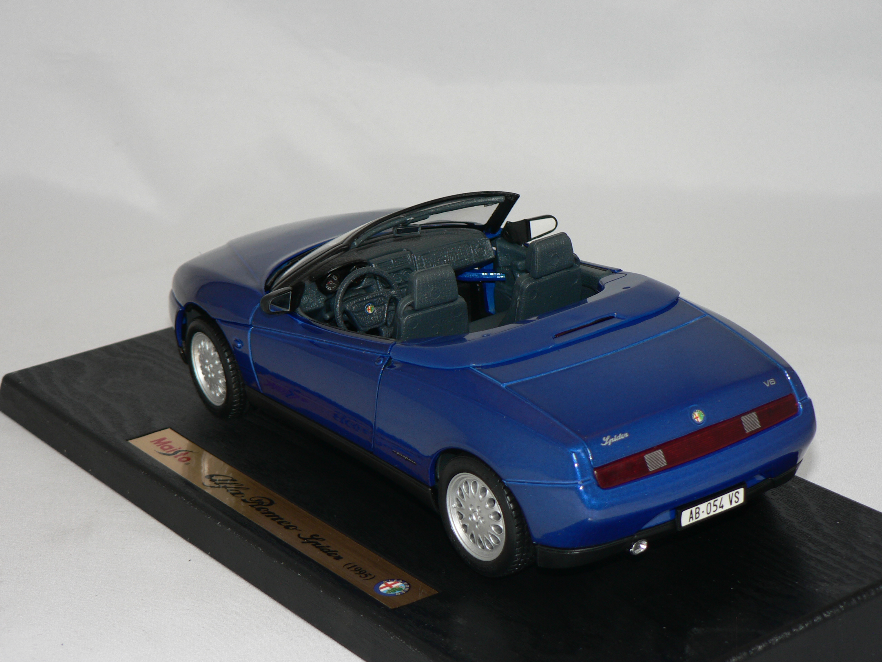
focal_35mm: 82
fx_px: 2089
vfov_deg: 18.0
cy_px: 331
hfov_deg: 23.8
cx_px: 441
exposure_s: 1/60
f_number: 3.2
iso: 80
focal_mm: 13.7
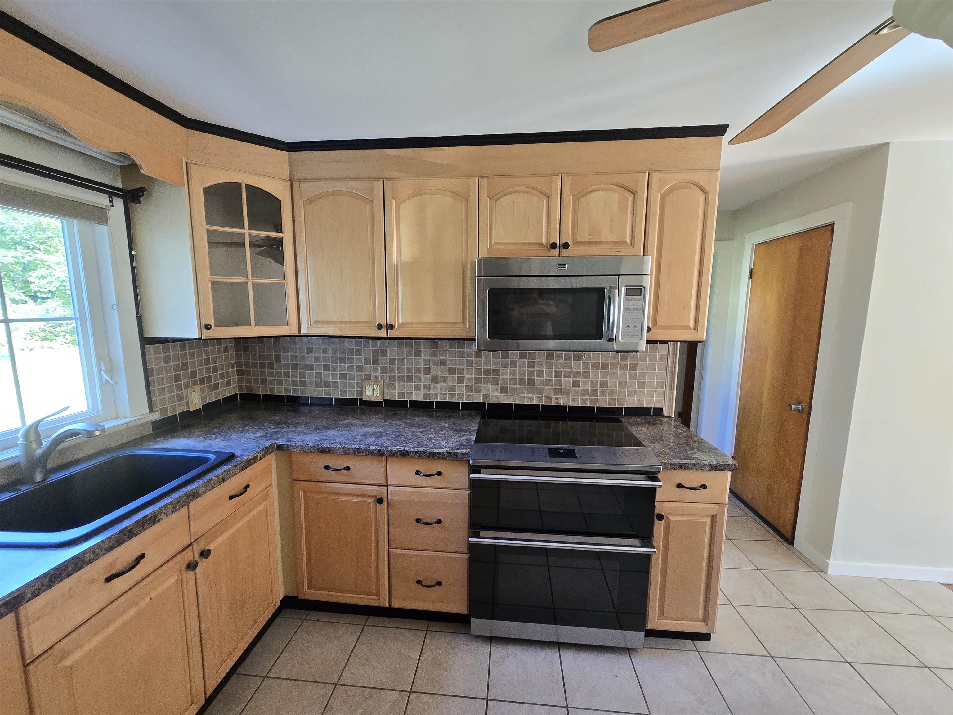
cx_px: 476
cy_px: 358
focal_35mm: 13
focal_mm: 2.2
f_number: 2.2
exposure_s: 1/100
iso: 400
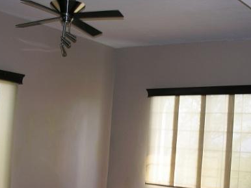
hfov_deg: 33.2
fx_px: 421
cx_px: 139
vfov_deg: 25.0
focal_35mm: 58
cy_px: 141
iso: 50
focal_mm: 8.9
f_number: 2.8
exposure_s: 1/30
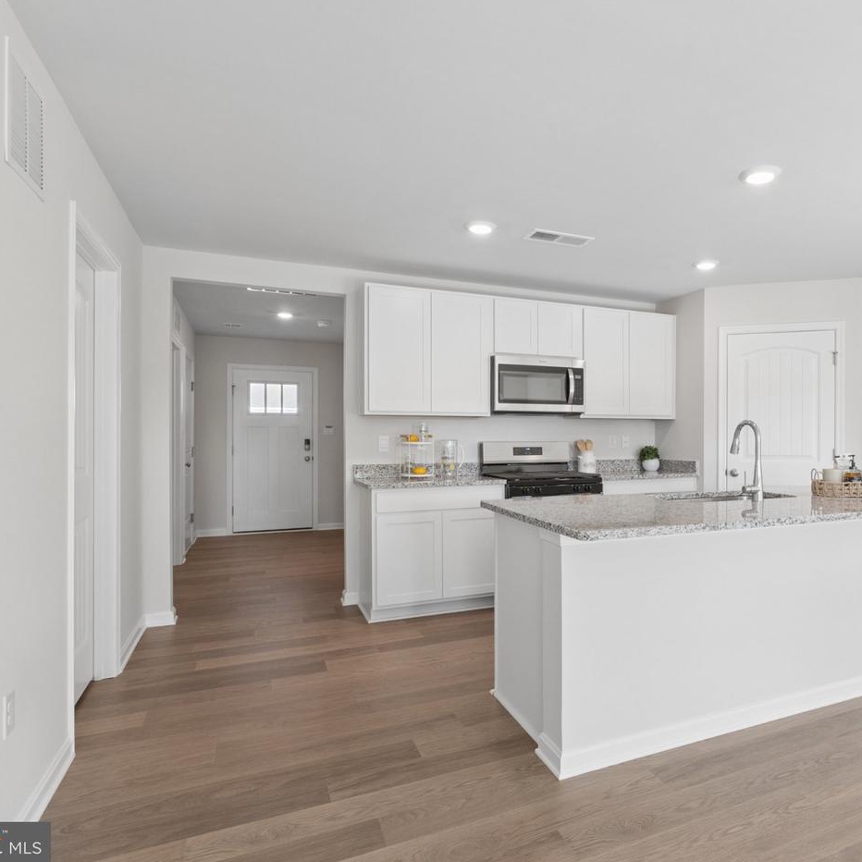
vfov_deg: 70.5
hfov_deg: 68.6
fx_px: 610
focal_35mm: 22
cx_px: 573
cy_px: 425
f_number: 8
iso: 400
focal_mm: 11
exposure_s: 1/40
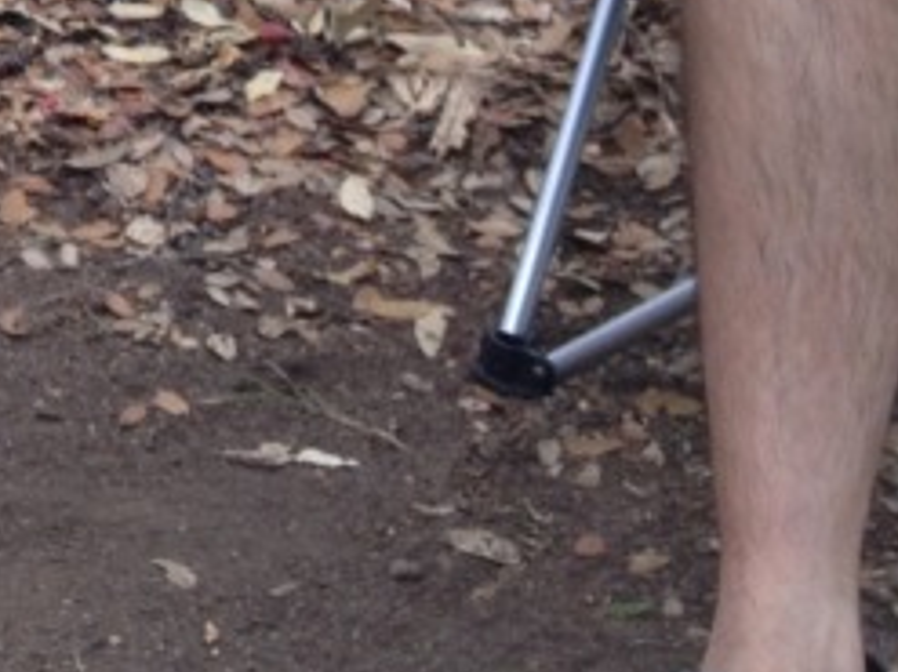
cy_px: -694
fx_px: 3760
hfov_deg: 13.2
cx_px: -204
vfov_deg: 9.5
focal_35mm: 145
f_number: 2.4
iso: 50
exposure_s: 1/60
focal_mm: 4.28
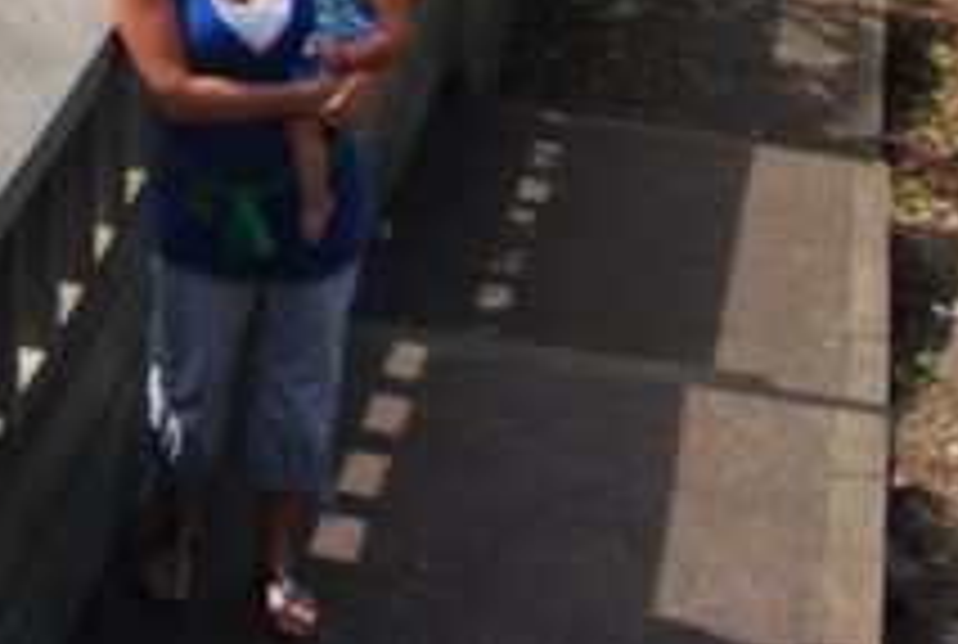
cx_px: -292
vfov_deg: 12.6
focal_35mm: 104
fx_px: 2760
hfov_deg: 18.3
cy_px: -311
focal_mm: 23
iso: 100
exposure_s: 1/200
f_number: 7.1
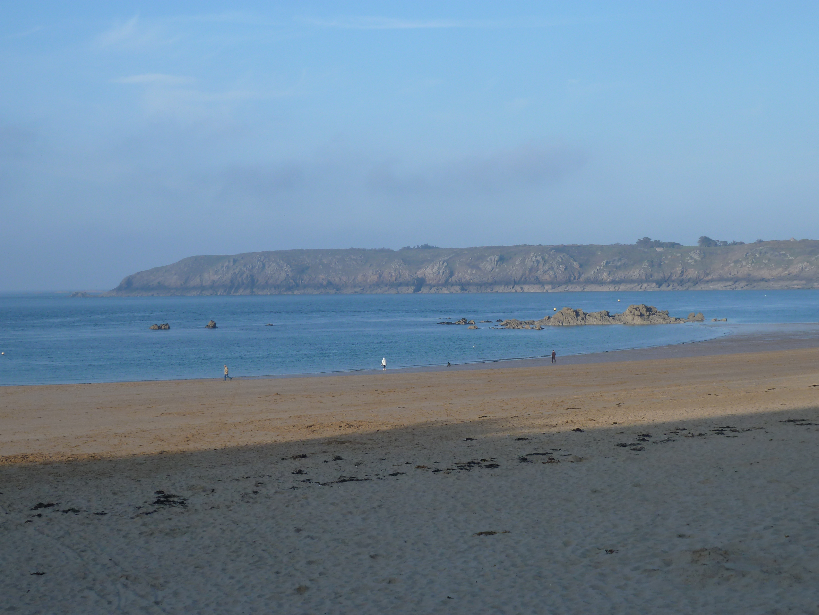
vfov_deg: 24.8
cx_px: 410
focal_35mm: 59
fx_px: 1396
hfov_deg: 32.7
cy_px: 308
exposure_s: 1/400
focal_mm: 9.7
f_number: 3.9
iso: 80
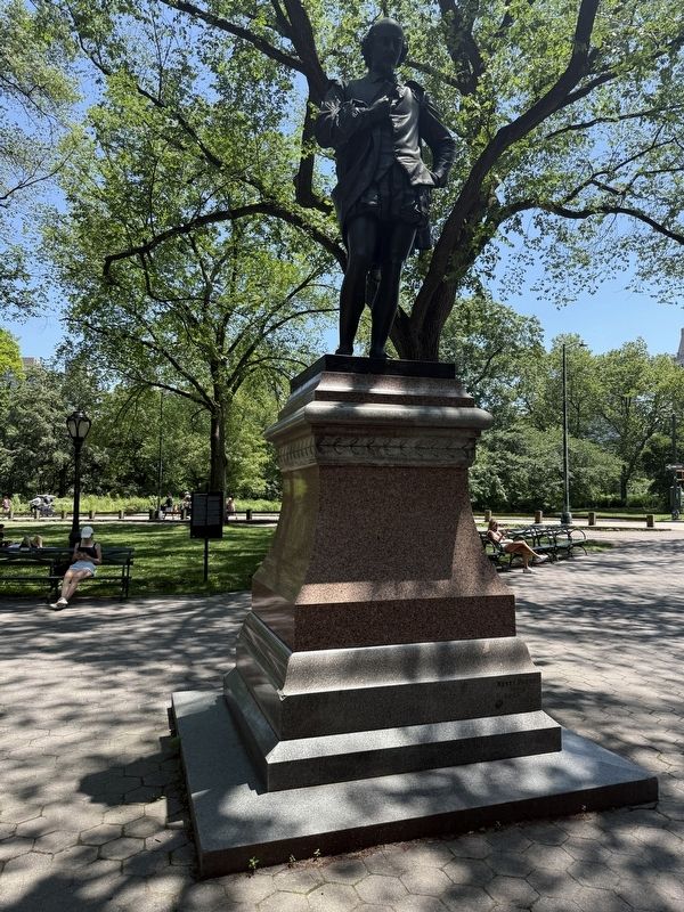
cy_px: 456
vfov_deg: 71.6
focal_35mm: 24
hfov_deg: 56.8
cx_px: 342
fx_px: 632
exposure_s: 1/1770
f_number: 1.78
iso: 100
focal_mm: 6.76
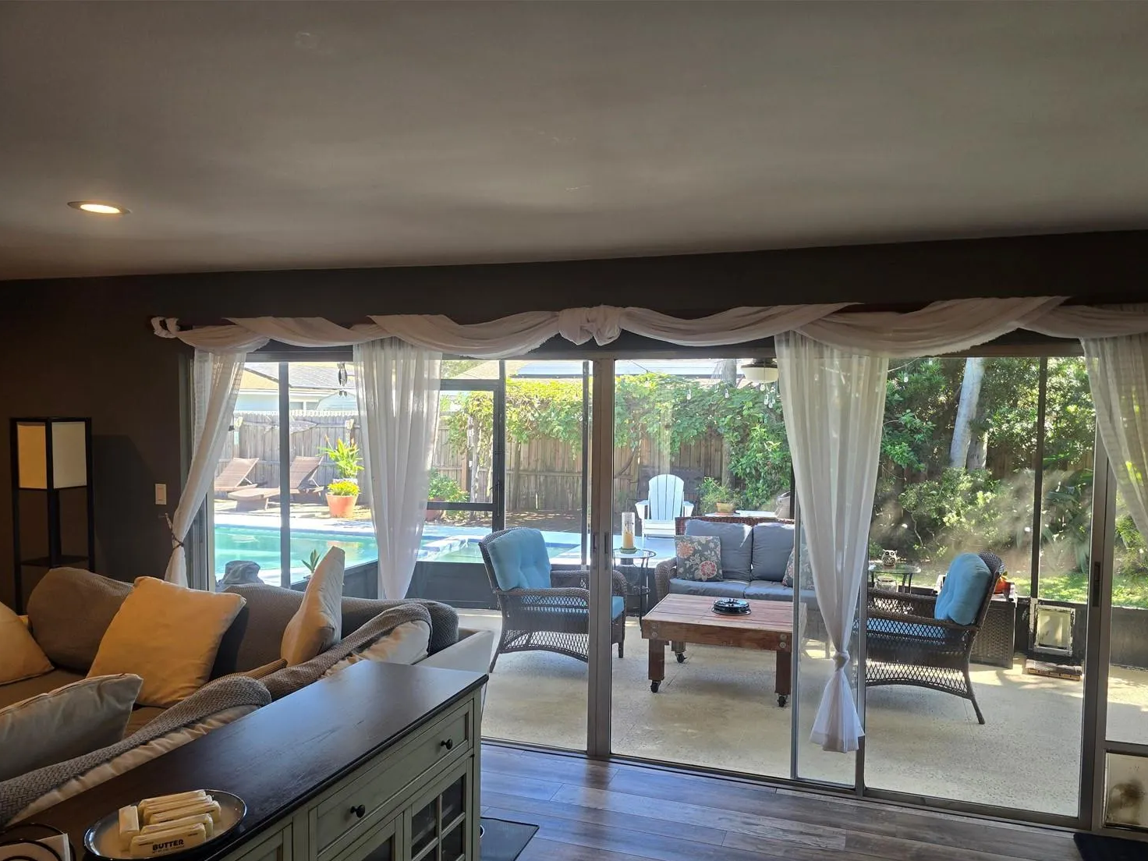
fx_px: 829
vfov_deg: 54.8
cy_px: 467
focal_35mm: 25
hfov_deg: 69.3
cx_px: 615
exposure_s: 1/120
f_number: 1.7
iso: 64
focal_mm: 6.3
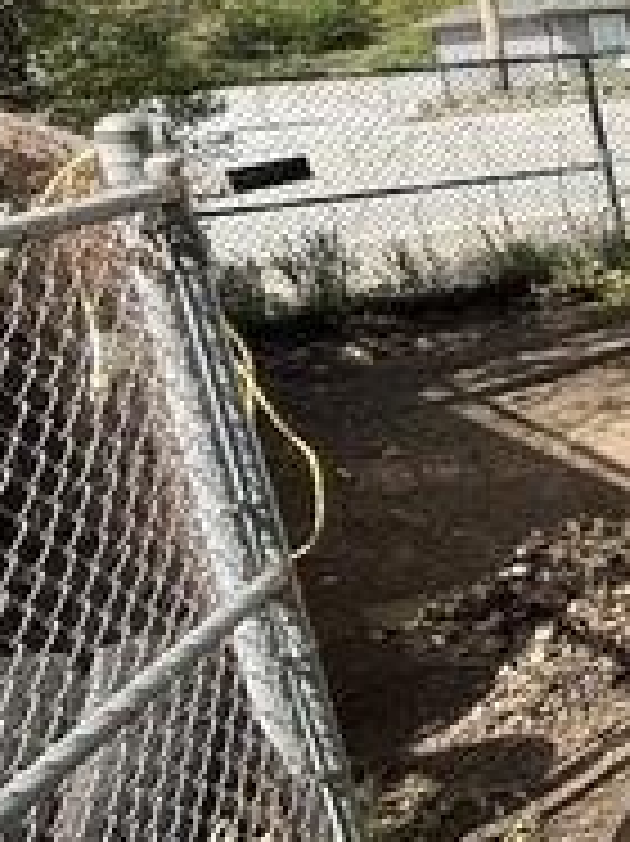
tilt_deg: -9.9
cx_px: 1451
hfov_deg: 16.0
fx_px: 1215
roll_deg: +4.5
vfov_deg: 37.1
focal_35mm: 50
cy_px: 194
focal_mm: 2.22
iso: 50
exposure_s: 1/1399
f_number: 2.2
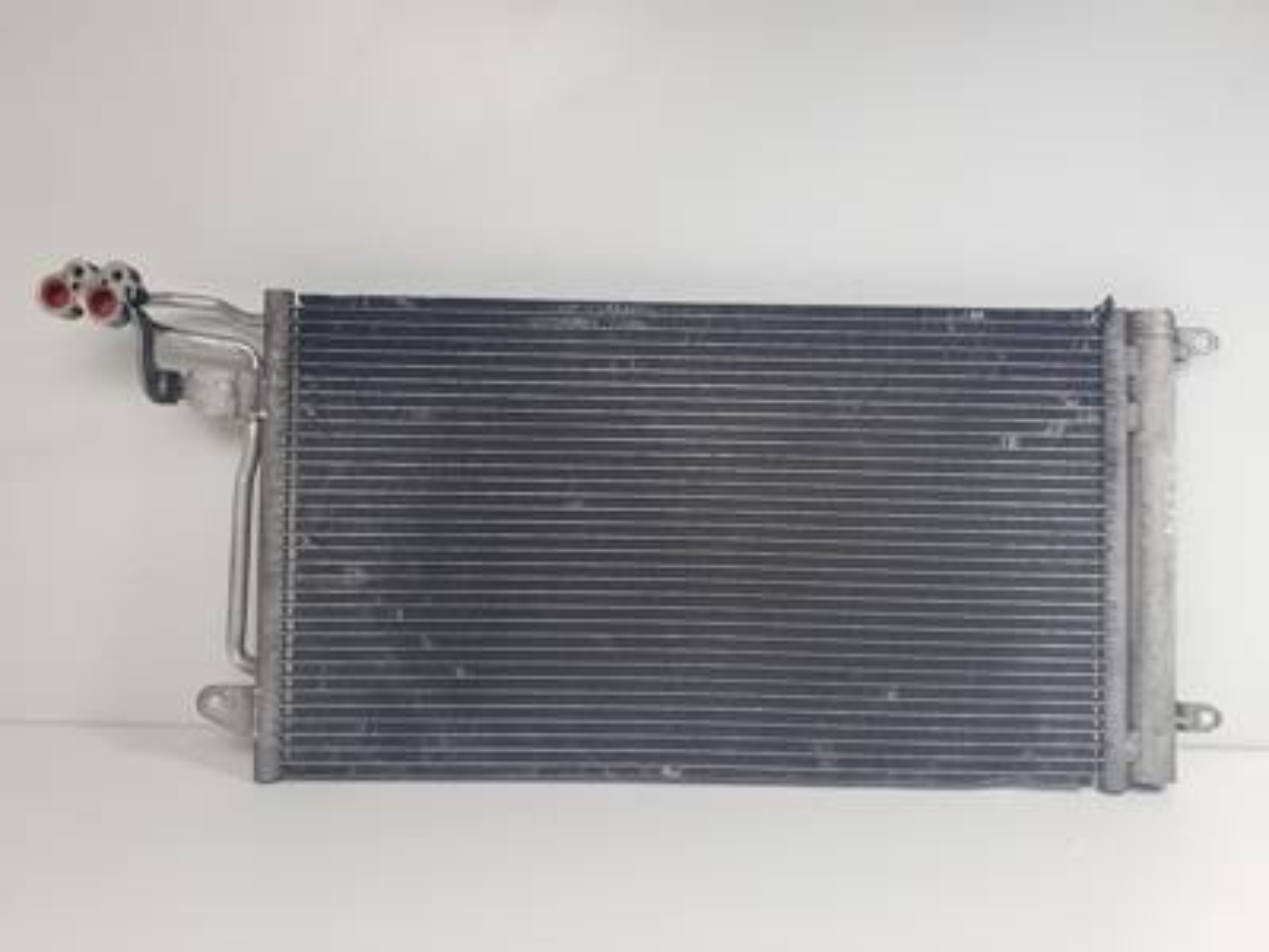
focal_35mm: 26
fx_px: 953
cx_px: 634
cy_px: 476
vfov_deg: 53.1
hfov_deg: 67.3
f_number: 2.4
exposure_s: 1/100
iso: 64
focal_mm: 4.3
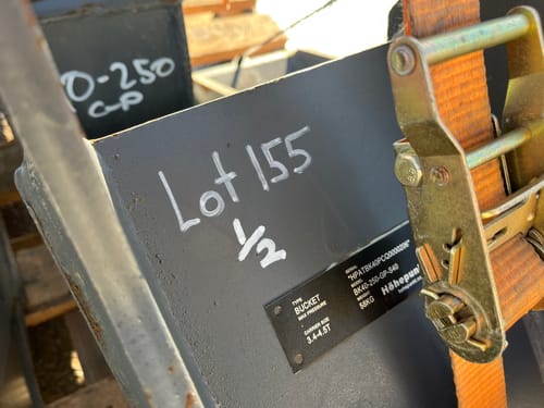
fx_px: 409
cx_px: 272
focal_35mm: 26
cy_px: 204
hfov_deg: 67.3
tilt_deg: -54.9
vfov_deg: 53.1
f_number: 1.6
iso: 50
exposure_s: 1/161
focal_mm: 5.1
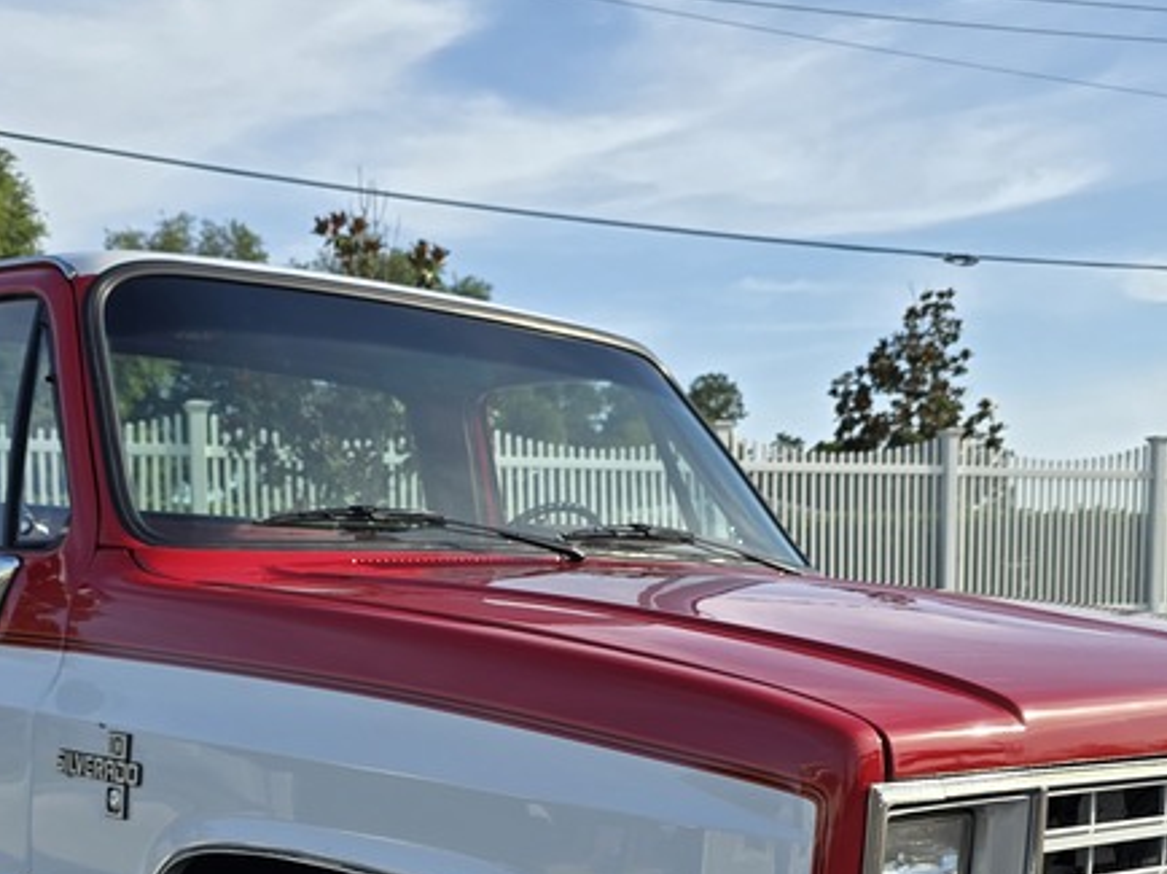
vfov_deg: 26.4
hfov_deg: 36.1
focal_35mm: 53
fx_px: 1786
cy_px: 823
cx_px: 476
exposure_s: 1/541
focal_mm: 6.3
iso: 12
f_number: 1.7
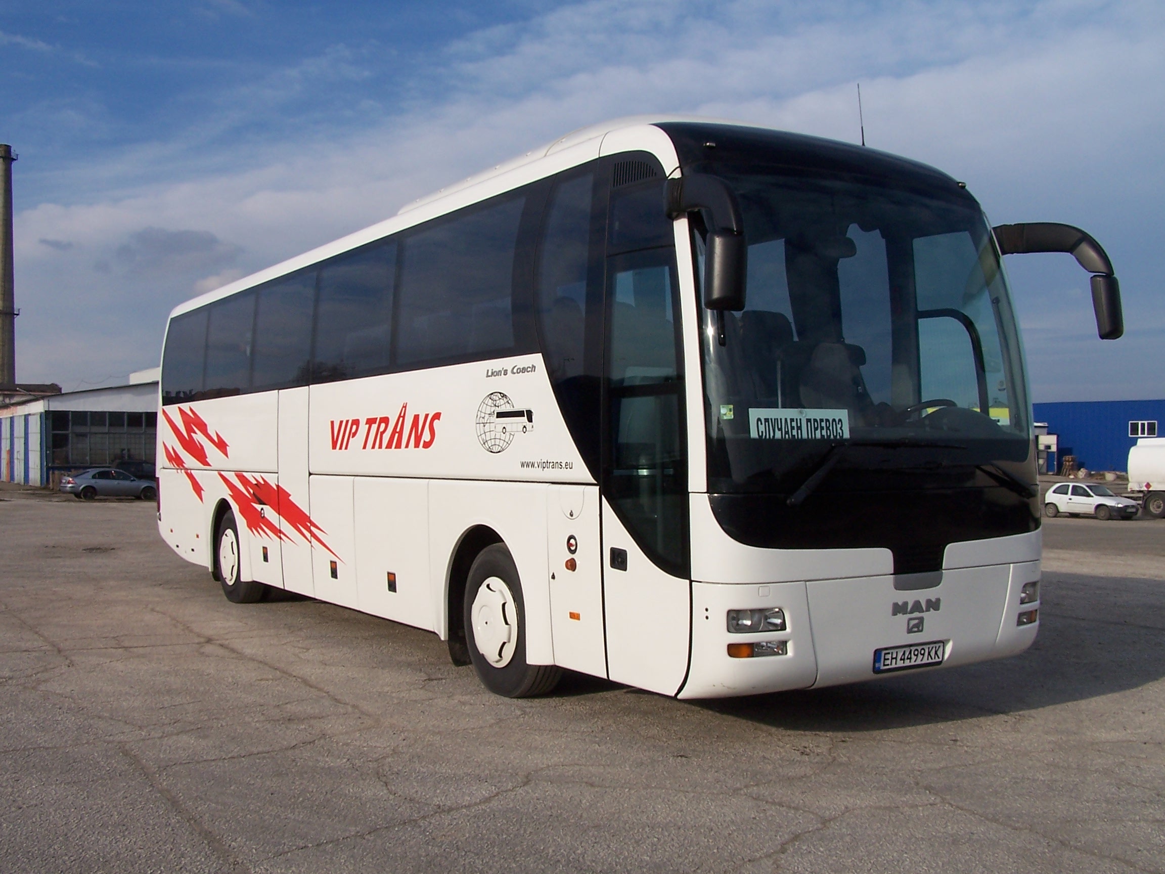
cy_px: 437
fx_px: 1279
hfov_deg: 49.0
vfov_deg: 37.7
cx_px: 582
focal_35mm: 38
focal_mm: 6.3
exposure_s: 1/350
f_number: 5.6
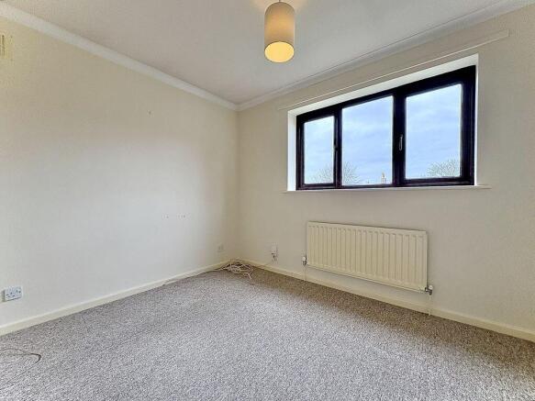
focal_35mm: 14
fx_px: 216
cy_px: 200
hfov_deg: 102.1
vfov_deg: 85.7
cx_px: 268
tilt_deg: -0.2
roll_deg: -2.0
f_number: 2.2
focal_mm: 2.22
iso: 125
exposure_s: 1/117
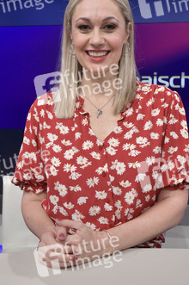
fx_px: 276
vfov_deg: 54.4
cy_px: 127
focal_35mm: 35
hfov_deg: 37.7
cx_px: 103
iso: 2500
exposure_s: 1/200
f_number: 6.3
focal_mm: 29
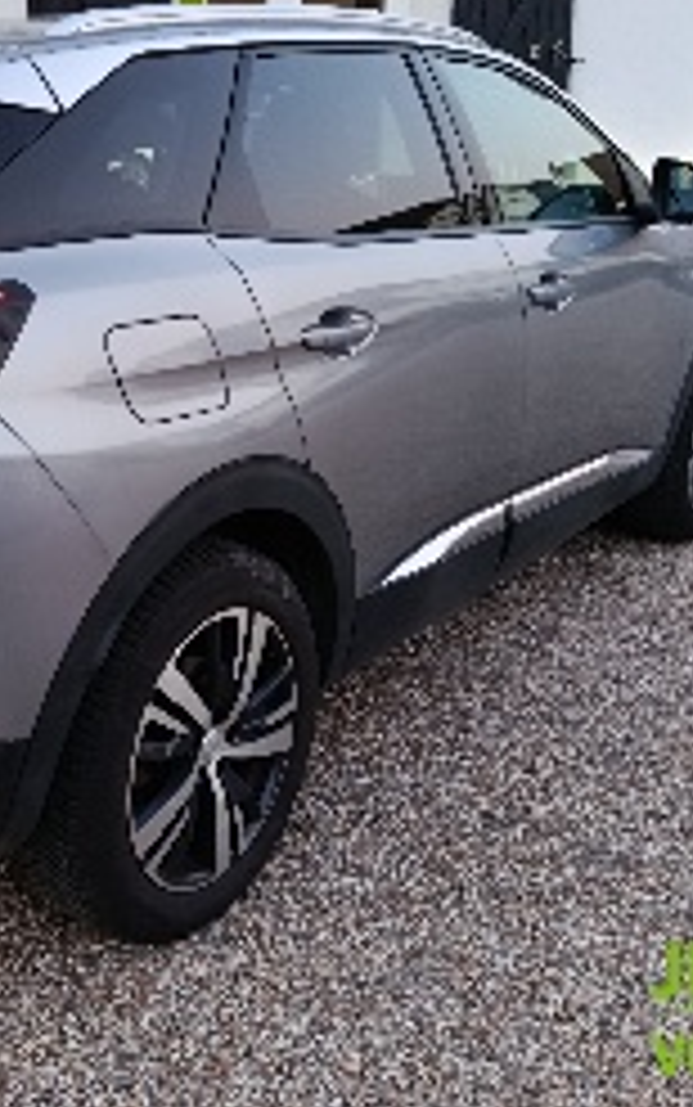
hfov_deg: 28.7
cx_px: 63
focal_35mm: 43
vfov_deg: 45.8
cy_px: 410
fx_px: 1298
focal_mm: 5.24
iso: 1271
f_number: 1.7
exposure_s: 1/50
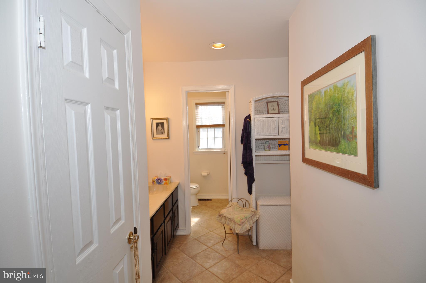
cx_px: 213
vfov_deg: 67.2
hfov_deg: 90.1
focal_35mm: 18
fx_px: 213
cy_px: 142
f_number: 4
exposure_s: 1/60
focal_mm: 12
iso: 250
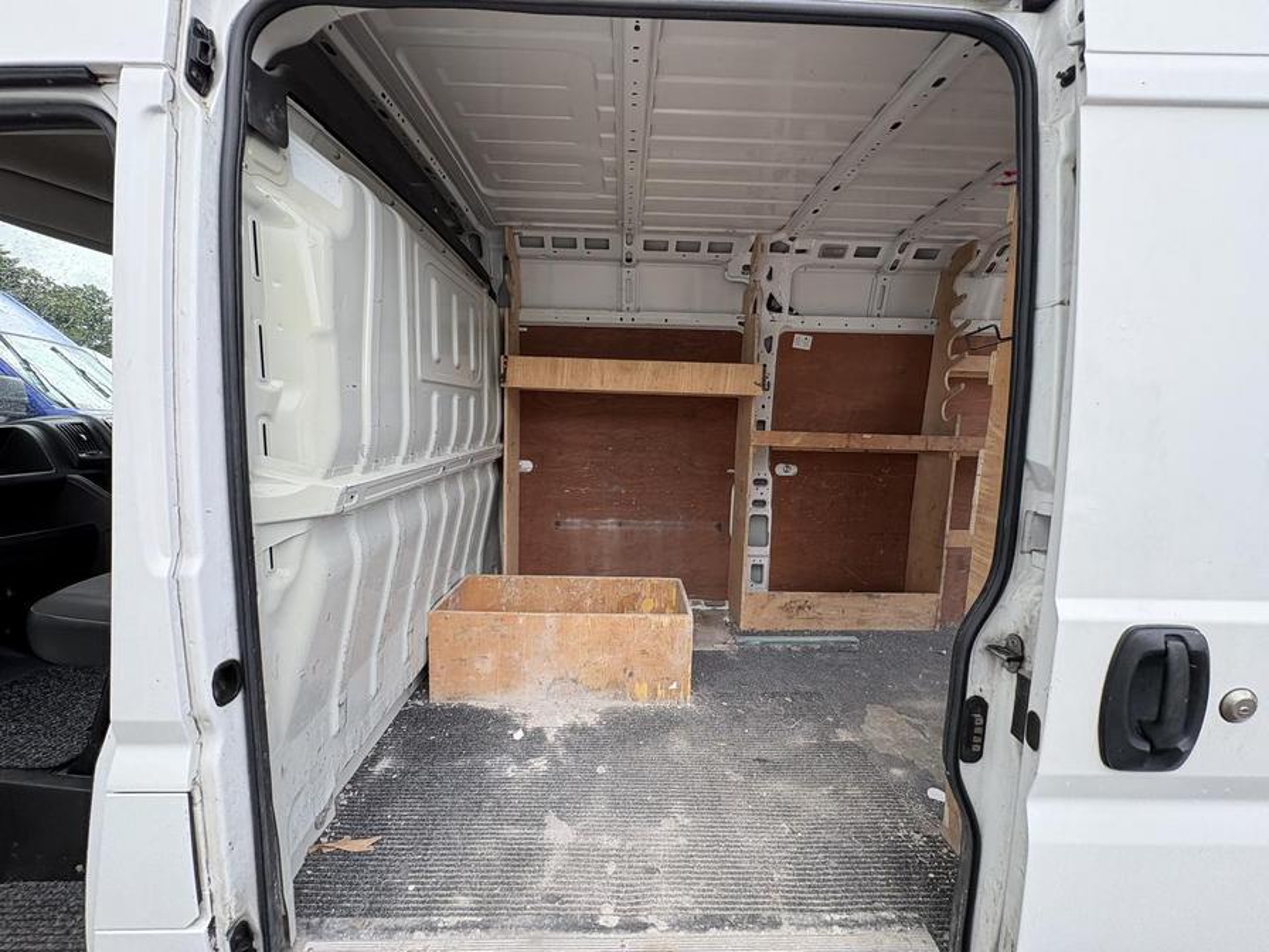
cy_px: 476
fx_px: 513
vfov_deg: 85.7
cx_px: 634
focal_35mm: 14
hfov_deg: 102.1
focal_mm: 2.22
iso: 64
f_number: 2.2
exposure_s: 1/194
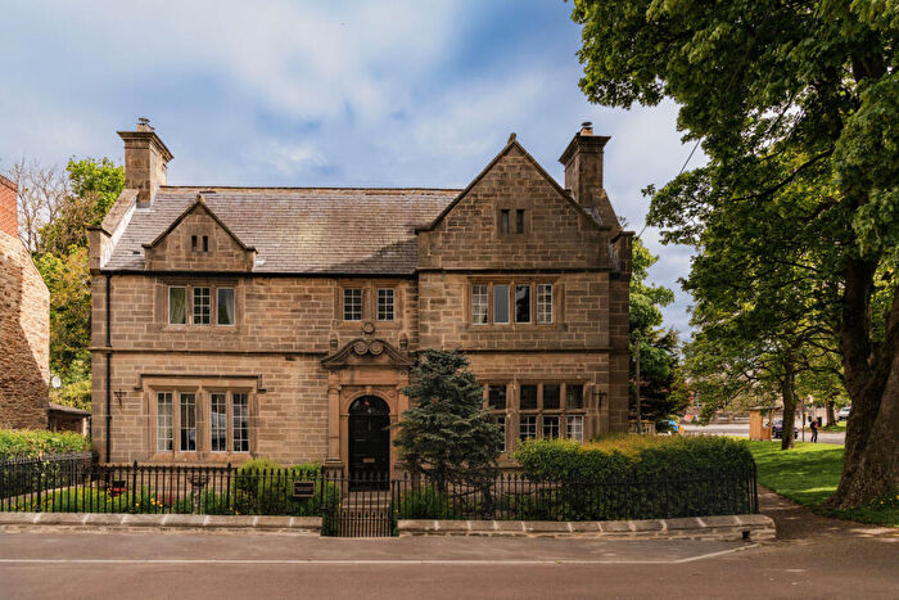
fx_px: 599
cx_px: 450
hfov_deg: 73.7
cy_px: 300
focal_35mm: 24
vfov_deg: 53.2
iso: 200
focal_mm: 24
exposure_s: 1/800
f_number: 9
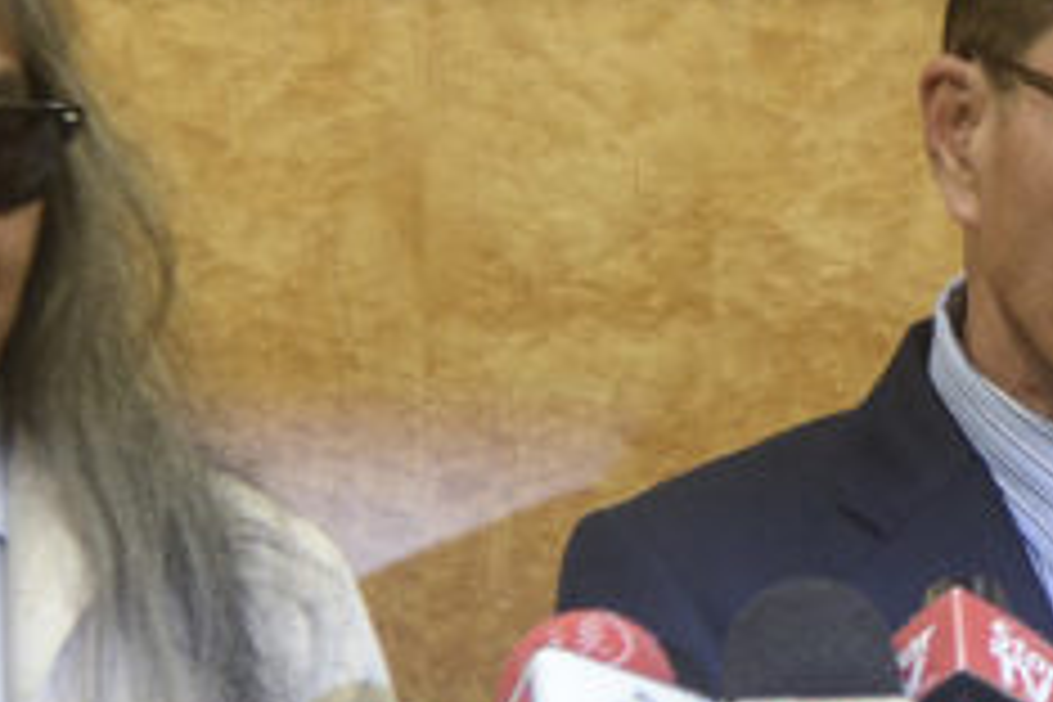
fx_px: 8921
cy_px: 279
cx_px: 821
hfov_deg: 6.7
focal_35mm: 305
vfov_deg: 4.5
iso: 1250
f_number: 2.8
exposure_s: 1/160
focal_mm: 70
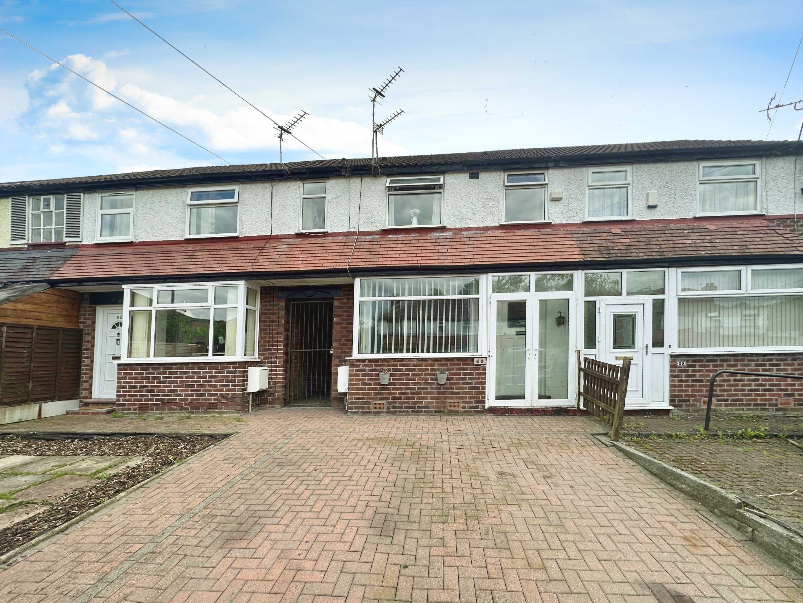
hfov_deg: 102.1
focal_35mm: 14
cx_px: 402
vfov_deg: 85.7
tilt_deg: +3.2
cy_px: 302
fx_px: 325
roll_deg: +0.9
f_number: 2.2
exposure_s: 1/729
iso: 40
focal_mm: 2.22
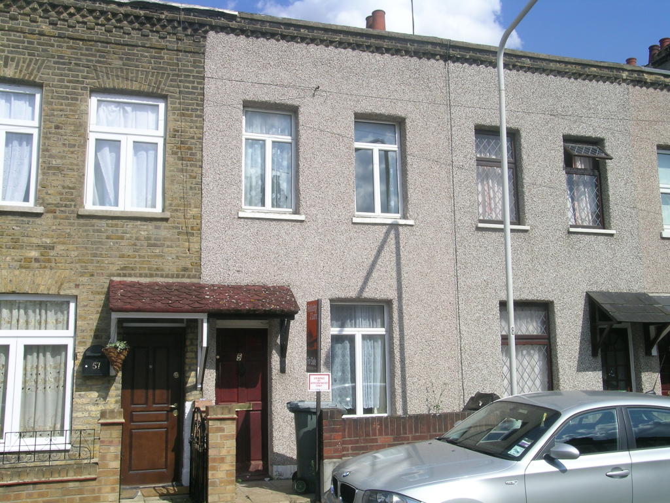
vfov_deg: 36.8
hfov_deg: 47.9
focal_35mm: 39
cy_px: 252
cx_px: 335
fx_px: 755
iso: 71
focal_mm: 8
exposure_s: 1/335
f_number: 7.8
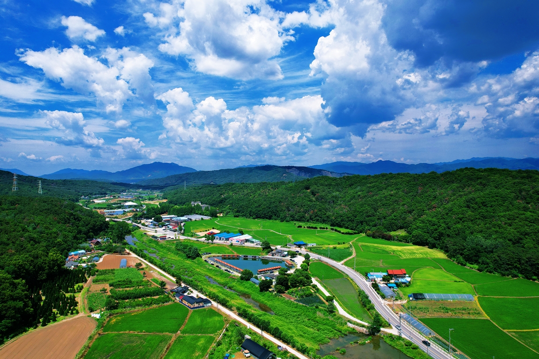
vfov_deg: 57.2
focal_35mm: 22
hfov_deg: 78.6
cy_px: 180
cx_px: 270
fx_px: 329
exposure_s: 1/2500
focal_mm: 8.38
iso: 100
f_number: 2.8
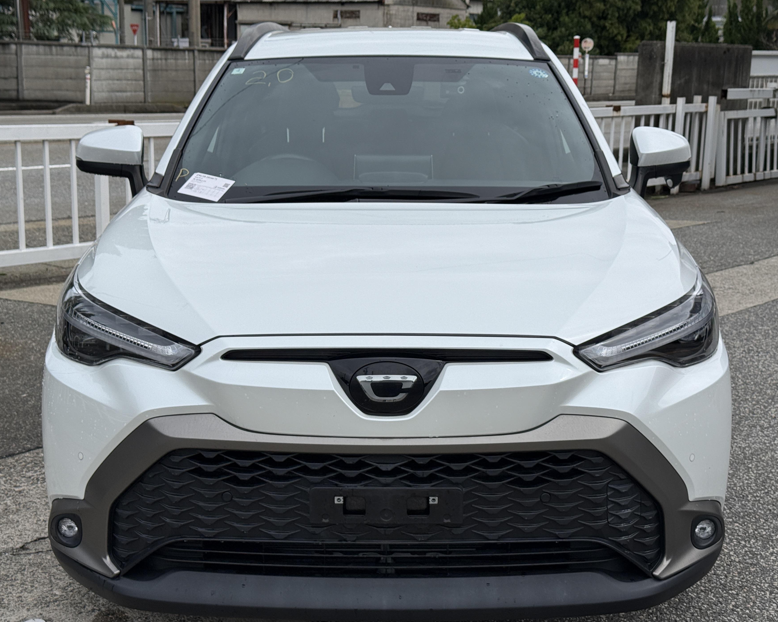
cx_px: 389
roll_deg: -1.5
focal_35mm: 54
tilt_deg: -11.3
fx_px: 1243
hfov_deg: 34.7
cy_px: 315
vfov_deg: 28.1
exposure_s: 1/6536
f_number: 1.78
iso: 64
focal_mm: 6.76
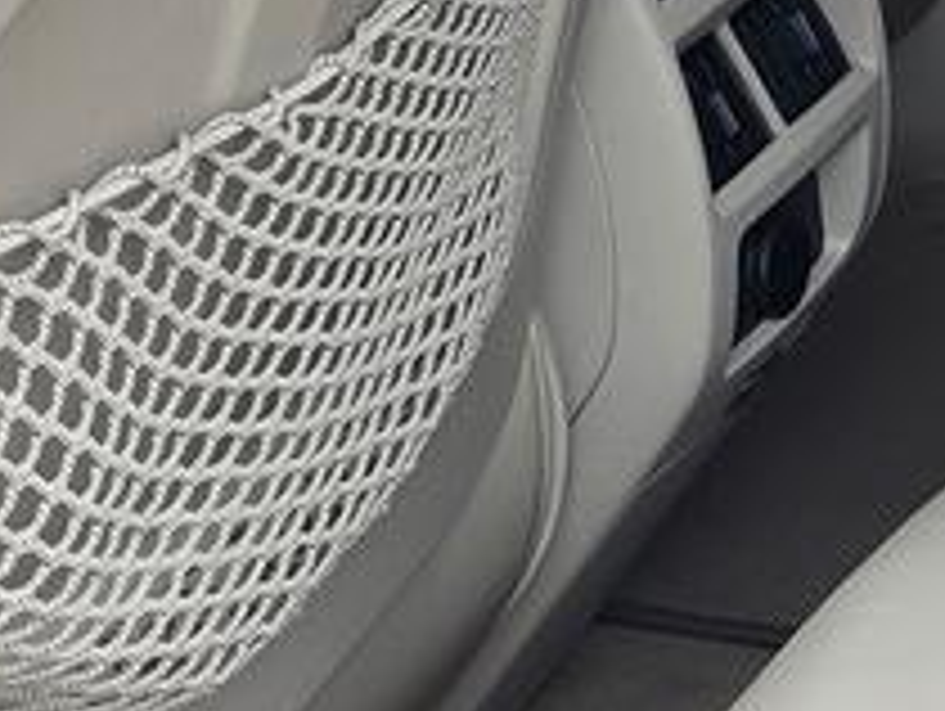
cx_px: 1089
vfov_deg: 10.5
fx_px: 3826
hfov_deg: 13.7
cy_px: 36
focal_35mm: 140
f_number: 1.7
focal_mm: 6.3
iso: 50
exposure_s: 1/180
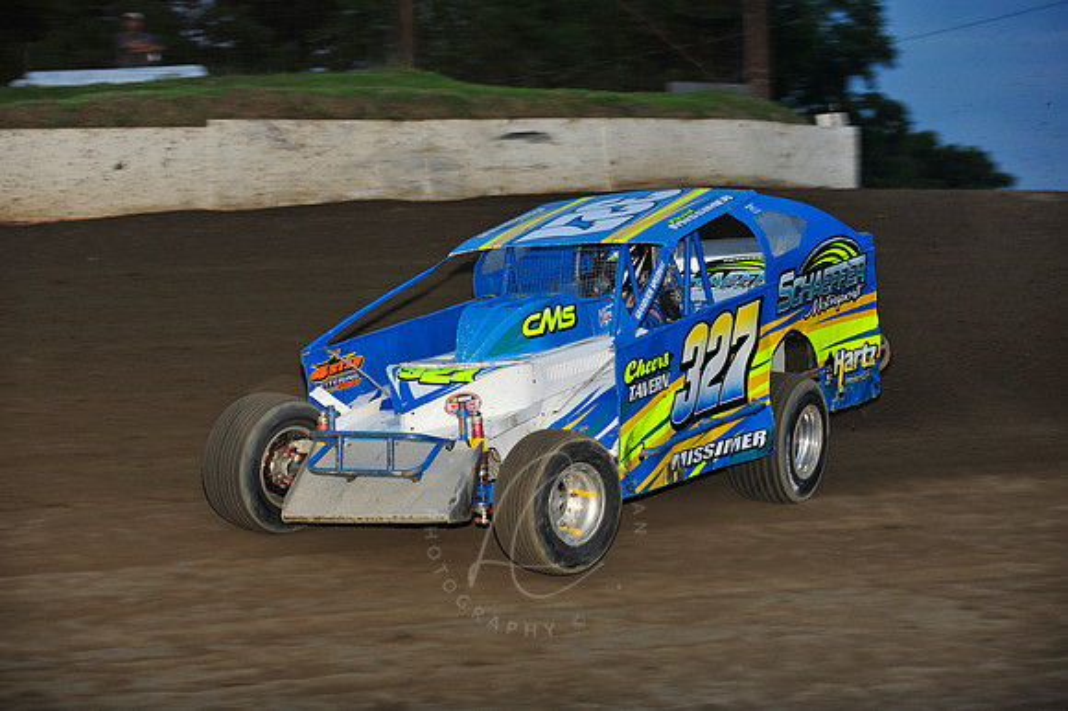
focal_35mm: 135
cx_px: 534
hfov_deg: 15.2
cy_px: 356
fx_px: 4003
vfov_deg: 10.1
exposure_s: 1/320
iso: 640
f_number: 6.3
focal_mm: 135
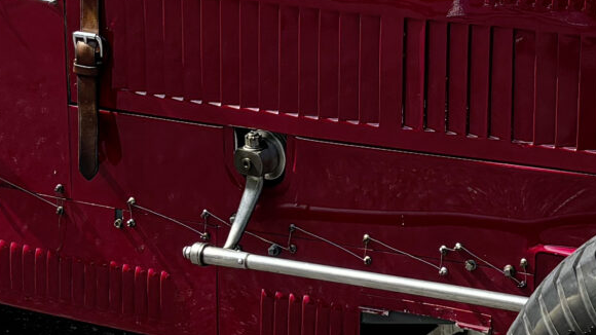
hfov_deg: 17.1
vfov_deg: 9.6
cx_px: 453
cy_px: 9
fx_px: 1975
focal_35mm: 125
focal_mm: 5.96
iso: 50
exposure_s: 1/1418
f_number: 1.6
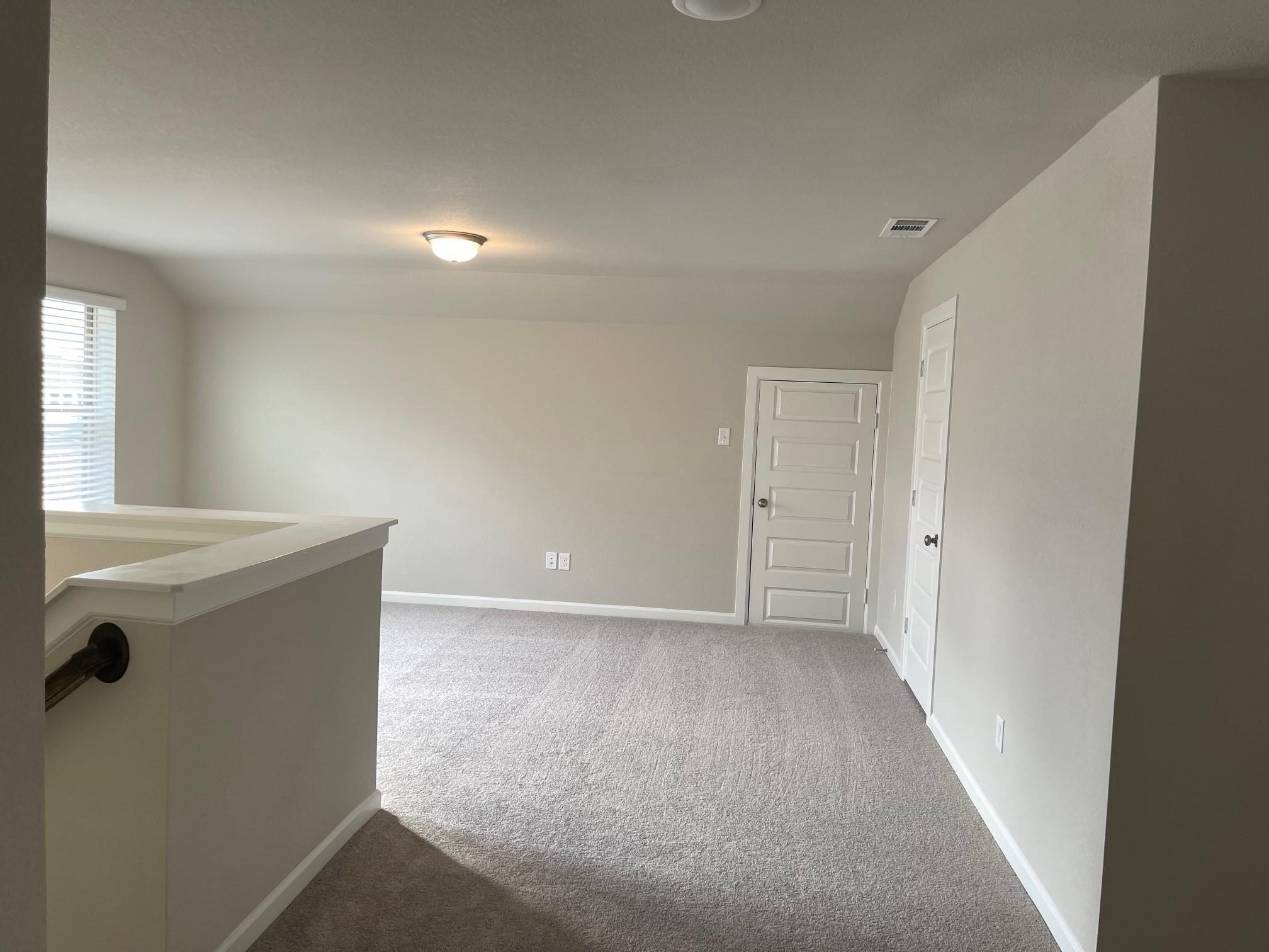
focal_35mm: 26
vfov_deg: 53.1
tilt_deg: -3.6
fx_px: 953
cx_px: 634
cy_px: 476
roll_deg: -2.6
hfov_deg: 67.3
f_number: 1.6
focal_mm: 5.1
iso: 64
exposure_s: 1/60
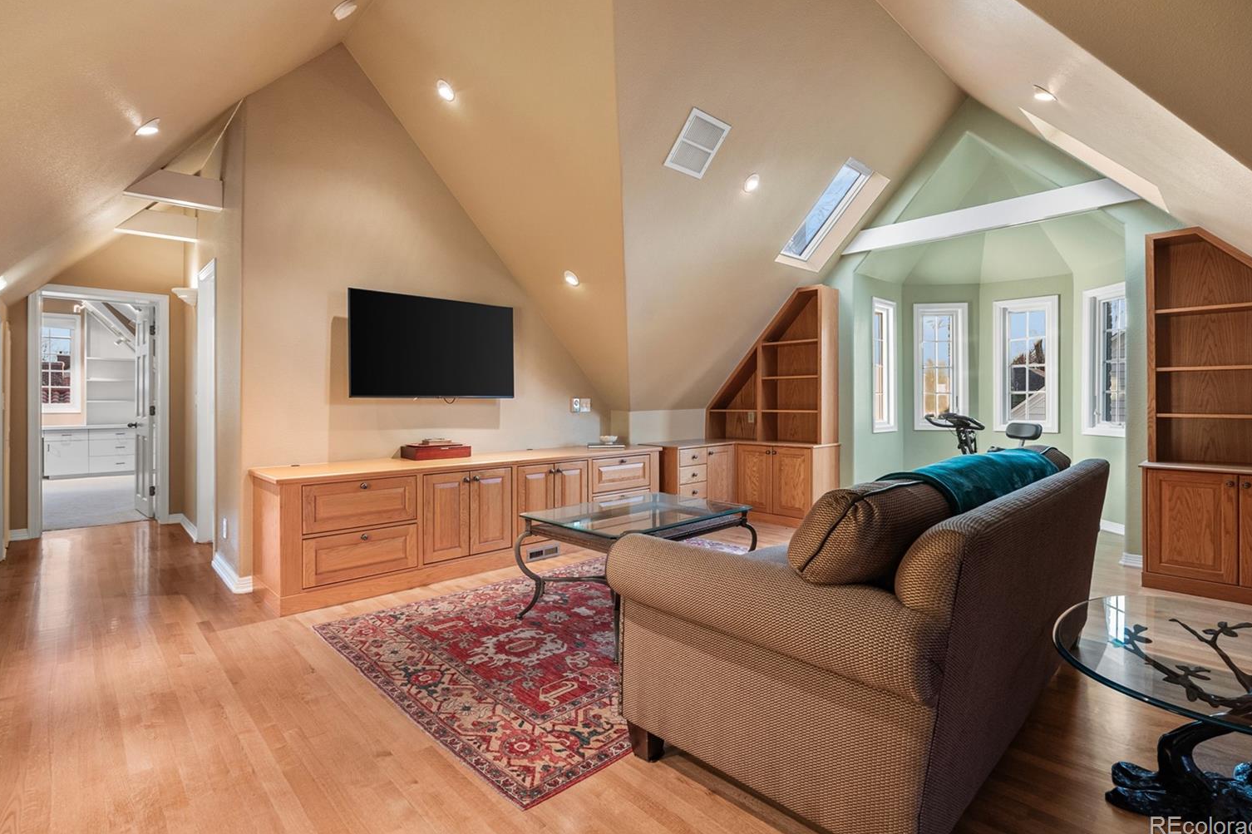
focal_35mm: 17
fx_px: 591
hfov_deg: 93.3
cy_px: 400
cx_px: 619
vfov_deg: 70.4
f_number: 8
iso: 200
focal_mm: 16
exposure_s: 1/2.5
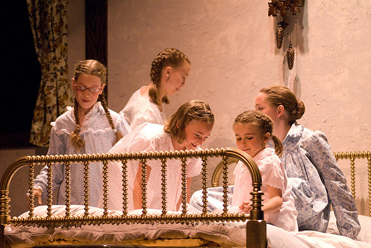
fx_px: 1547
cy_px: 124
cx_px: 186
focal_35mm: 150
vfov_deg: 9.2
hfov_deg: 13.7
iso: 1600
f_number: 2.8
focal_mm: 100
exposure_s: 1/125
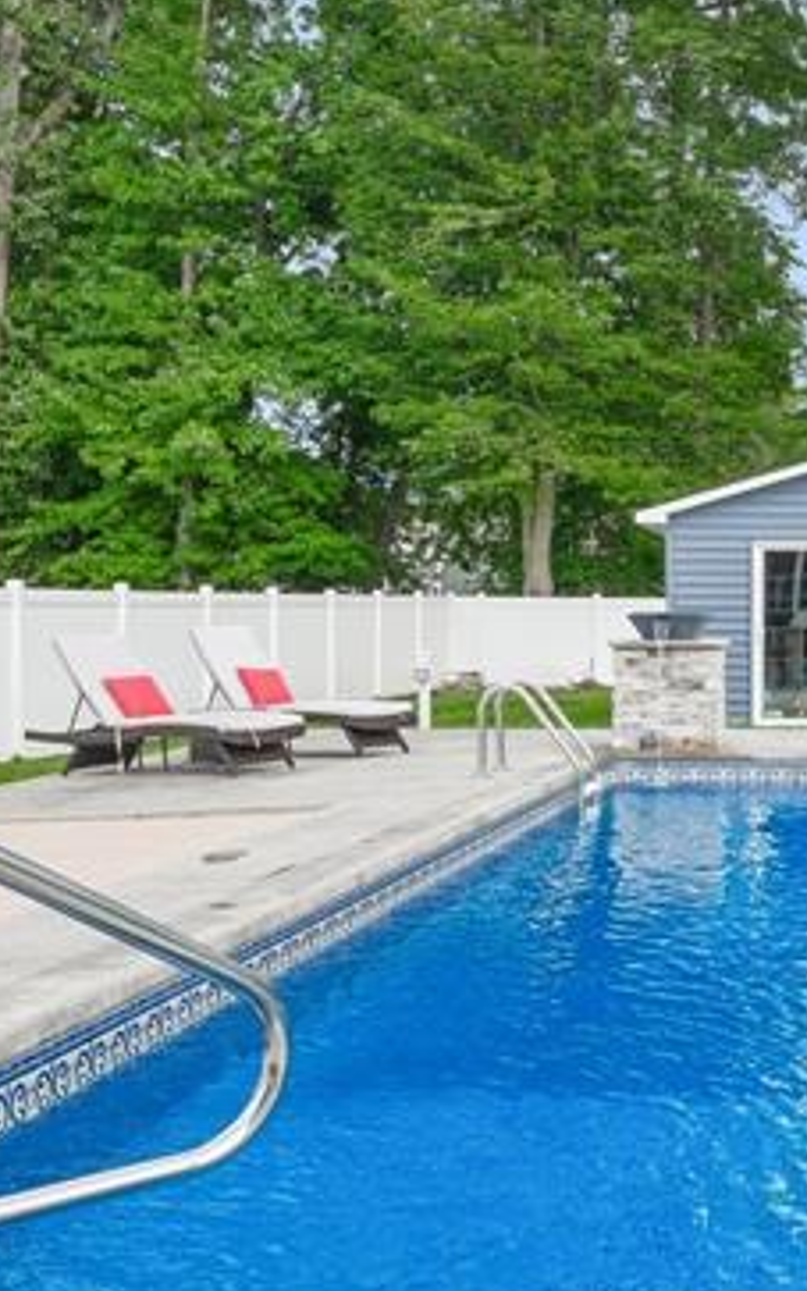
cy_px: 562
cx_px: 921
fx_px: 1618
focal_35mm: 46
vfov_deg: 43.4
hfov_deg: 25.6
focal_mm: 10.8
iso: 160
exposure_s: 1/320
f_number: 5.6
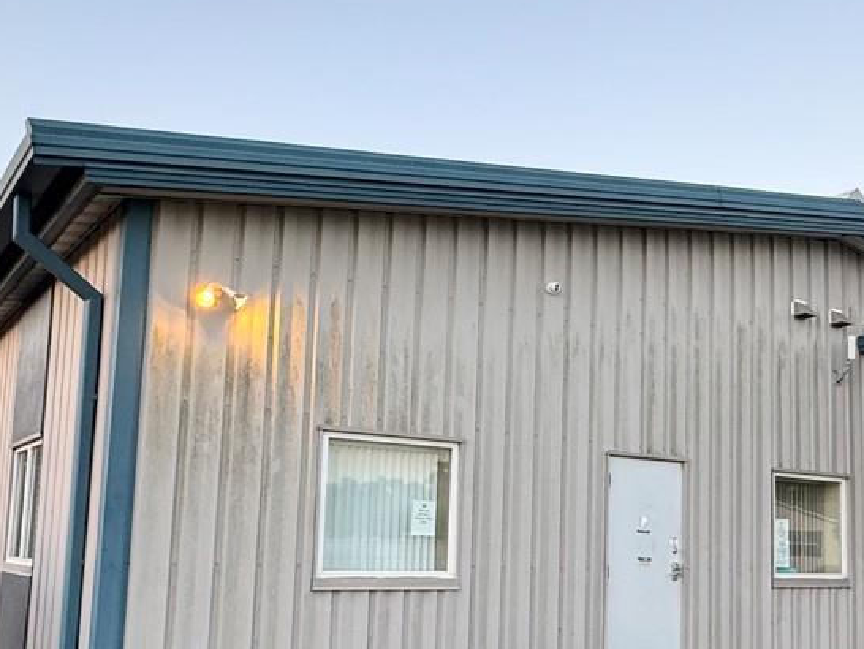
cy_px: 421
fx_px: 1024
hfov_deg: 45.5
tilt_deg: +7.7
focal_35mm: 41
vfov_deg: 34.9
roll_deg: -1.0
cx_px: 525
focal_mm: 2.22
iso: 64
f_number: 2.2
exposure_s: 1/120
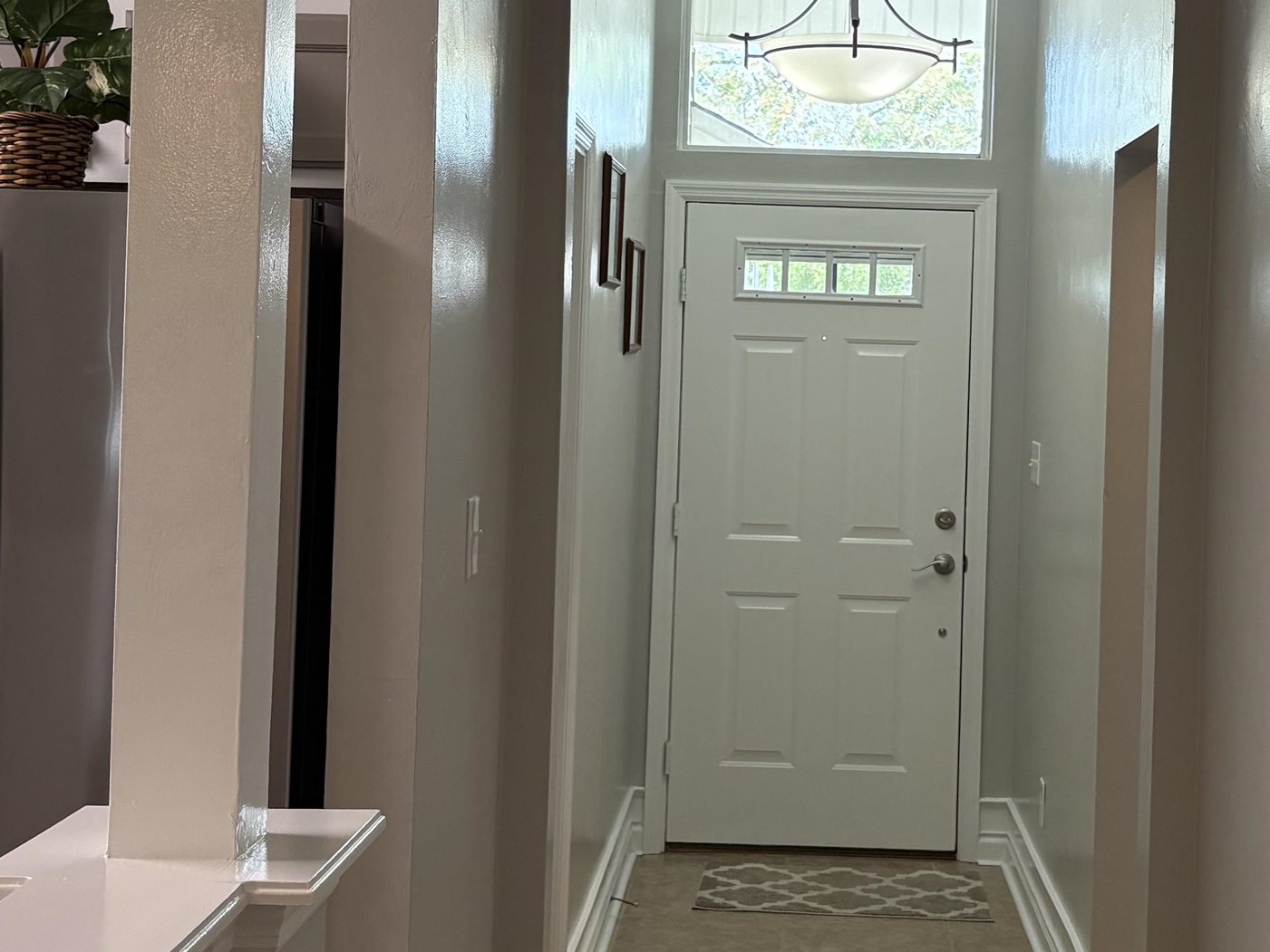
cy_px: 333
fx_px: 2091
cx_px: 796
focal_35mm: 57
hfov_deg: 33.6
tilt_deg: +0.9
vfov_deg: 25.6
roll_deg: -1.1
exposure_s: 1/150
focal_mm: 5.96
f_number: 1.6
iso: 125
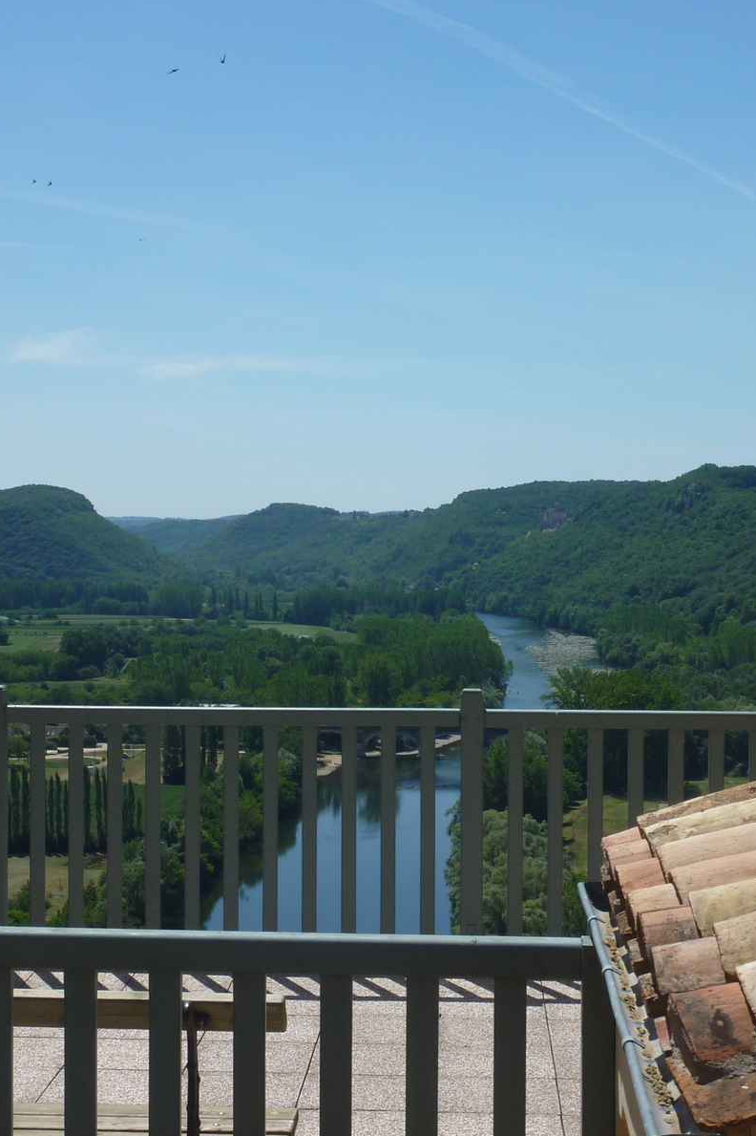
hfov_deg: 21.5
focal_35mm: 63
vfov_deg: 31.9
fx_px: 1986
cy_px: 569
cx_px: 311
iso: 80
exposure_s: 1/500
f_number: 5.6
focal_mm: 7.3
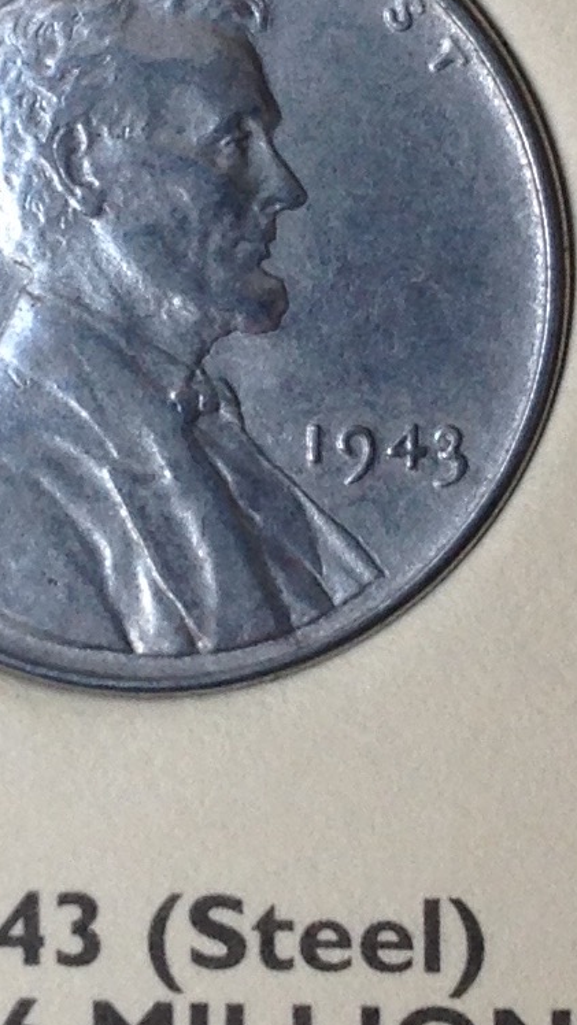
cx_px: 160
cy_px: 419
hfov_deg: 23.8
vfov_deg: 41.2
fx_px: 1359
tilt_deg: -30.9
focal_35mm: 50
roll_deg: +0.9
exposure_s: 1/40
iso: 50
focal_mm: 4.12
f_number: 2.4
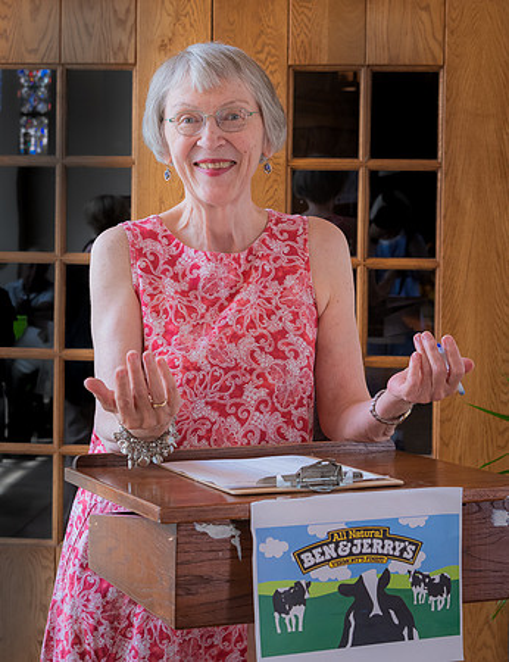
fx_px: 1550
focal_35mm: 80
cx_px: 231
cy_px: 288
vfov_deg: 24.1
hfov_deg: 18.6
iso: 500
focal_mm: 42
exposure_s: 1/60
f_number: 6.3
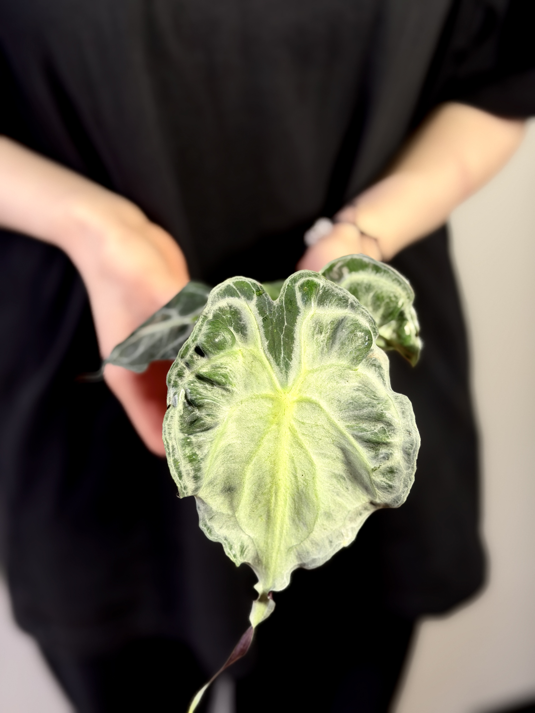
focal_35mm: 48
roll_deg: -0.6
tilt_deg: -35.1
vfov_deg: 39.7
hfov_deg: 30.3
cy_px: 356
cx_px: 268
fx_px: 989
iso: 100
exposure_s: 1/77
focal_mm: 6.76
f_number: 1.78
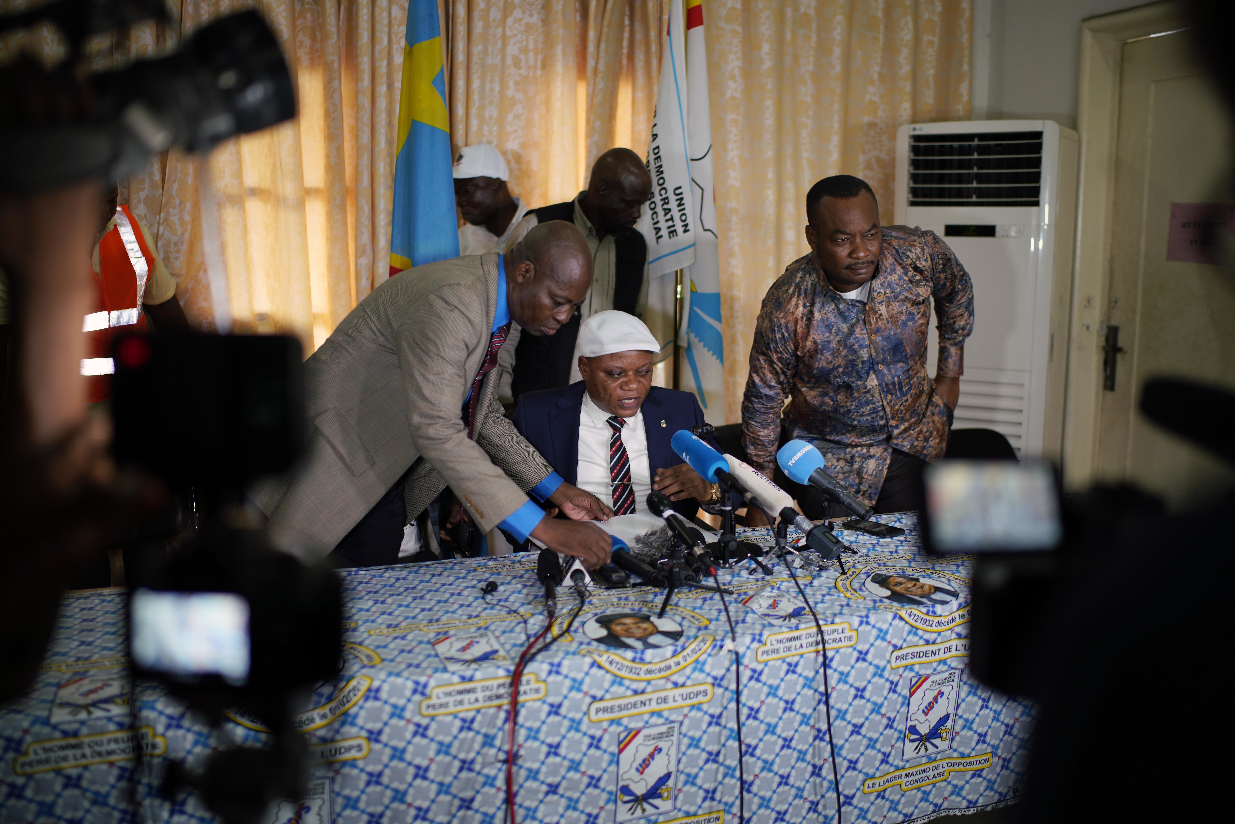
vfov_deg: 37.9
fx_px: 1201
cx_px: 618
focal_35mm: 35
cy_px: 412
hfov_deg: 54.4
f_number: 1.4
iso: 100
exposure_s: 1/80
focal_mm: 35
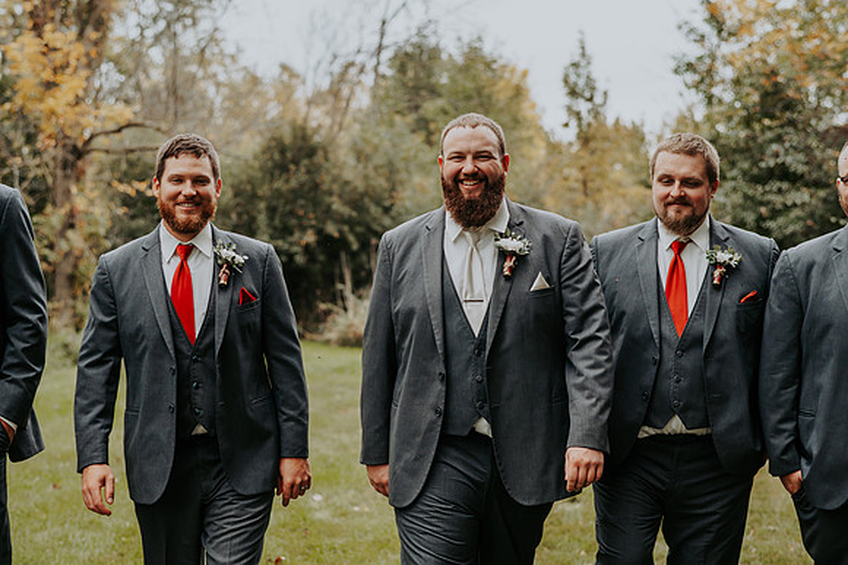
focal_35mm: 58
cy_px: 282
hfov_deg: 34.5
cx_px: 424
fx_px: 1365
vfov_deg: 23.4
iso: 500
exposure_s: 1/1000
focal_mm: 58
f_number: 2.8
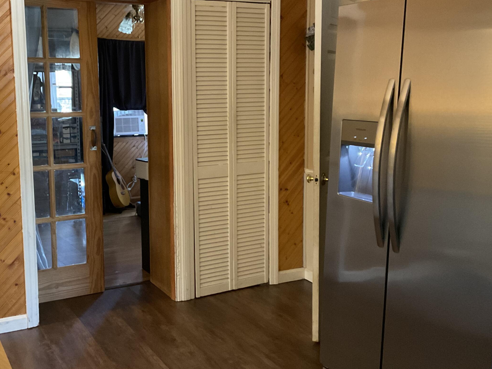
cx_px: 187
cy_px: 167
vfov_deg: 34.3
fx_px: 597
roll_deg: +1.4
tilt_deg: -8.5
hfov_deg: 44.5
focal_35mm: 42
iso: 400
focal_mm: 3
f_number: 1.8
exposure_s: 1/30
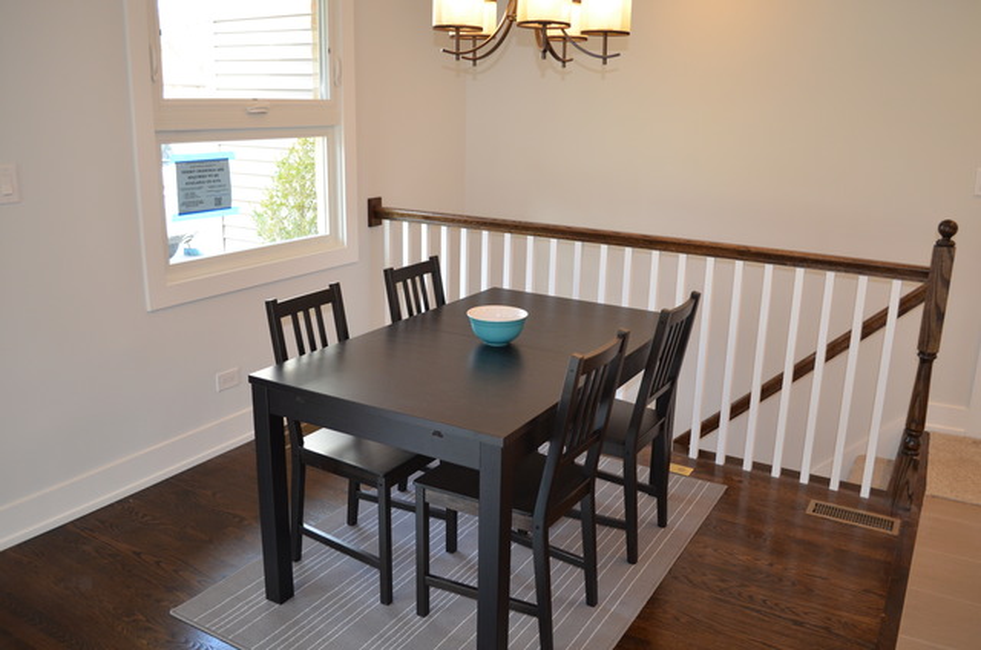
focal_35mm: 30
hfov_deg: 62.0
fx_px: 816
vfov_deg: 43.4
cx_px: 490
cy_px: 325
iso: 500
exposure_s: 1/60
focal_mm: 20
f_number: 3.8
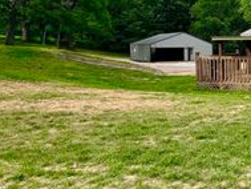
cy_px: 58
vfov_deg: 38.1
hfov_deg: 37.2
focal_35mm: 37
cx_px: 305
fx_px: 268
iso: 20
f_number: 2.2
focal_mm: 2.22
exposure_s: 1/770
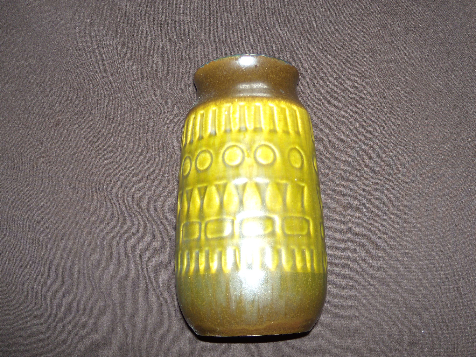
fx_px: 495
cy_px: 178
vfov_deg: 39.7
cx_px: 238
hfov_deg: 51.4
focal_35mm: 36
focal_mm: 6.4
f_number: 3.6
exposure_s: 1/30
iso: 80
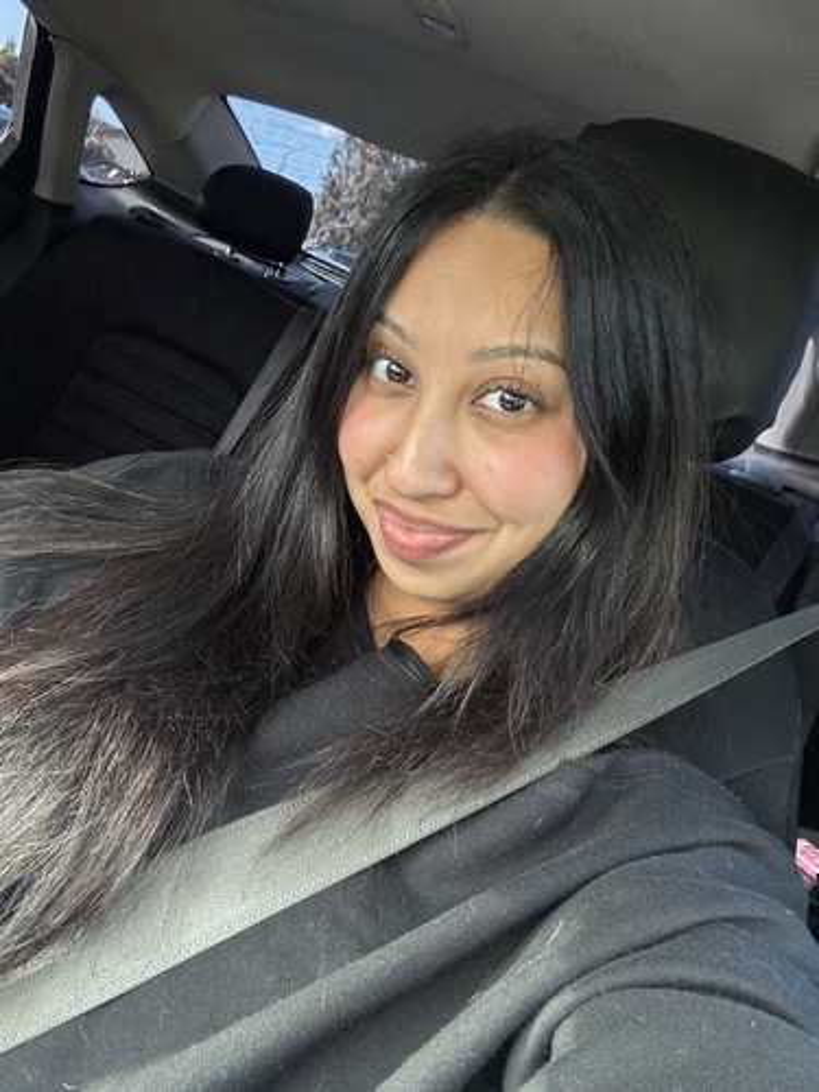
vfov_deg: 60.0
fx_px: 946
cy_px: 546
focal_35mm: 30
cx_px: 410
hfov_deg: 46.8
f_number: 1.9
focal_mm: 2.69
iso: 125
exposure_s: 1/60
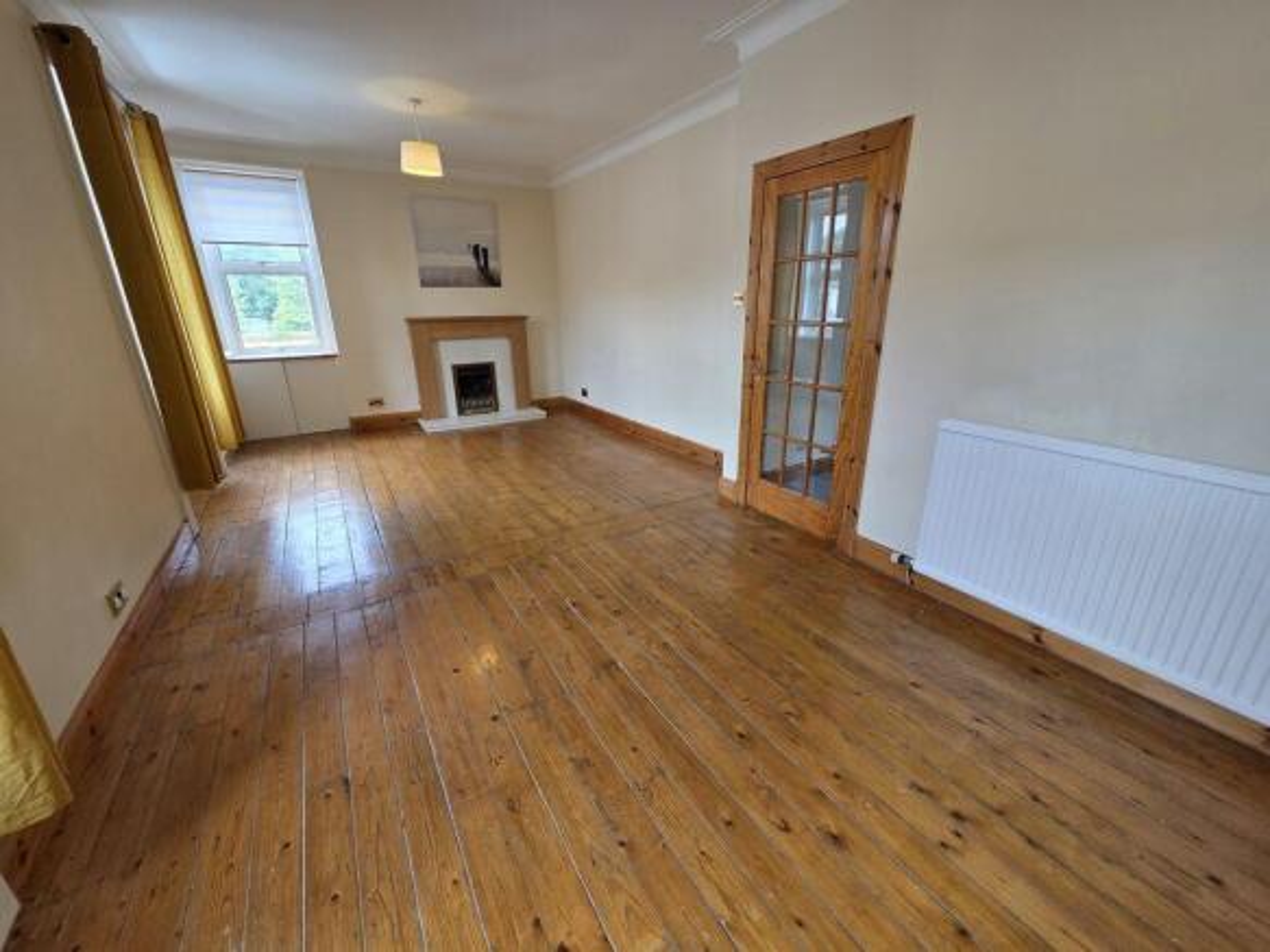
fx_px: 477
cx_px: 635
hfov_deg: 106.2
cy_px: 476
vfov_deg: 89.9
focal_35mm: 13
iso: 64
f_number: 1.9
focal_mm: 2.2
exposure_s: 1/100
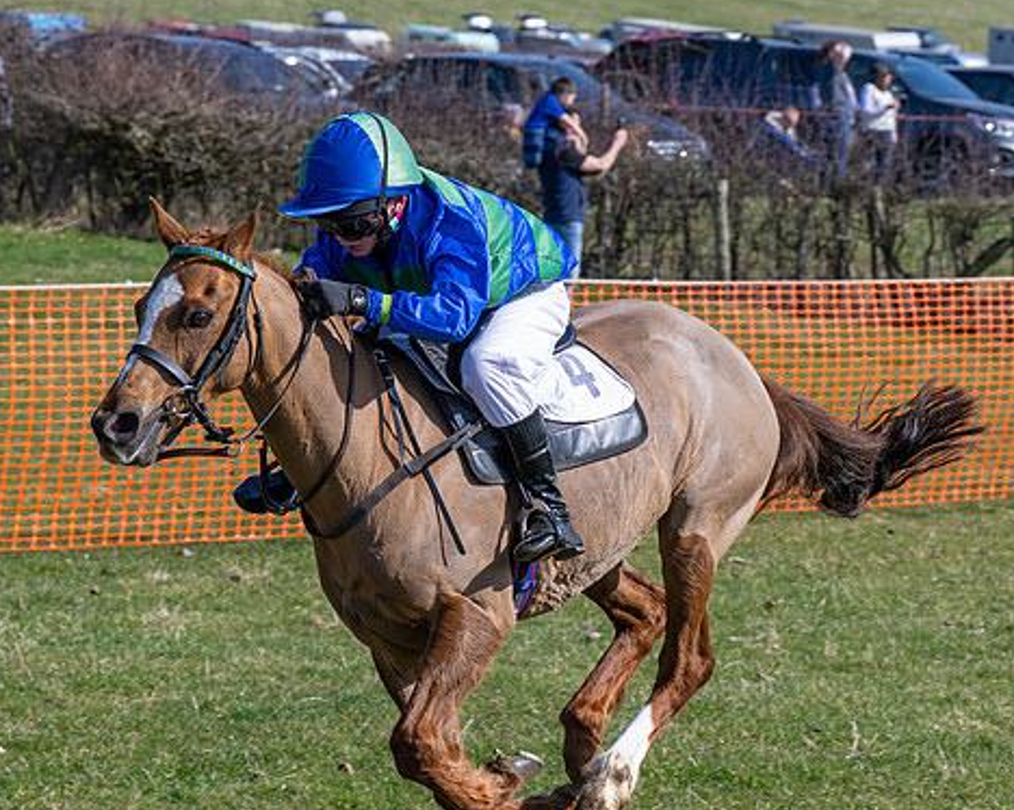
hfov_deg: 10.3
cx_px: 452
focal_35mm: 187
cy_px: 380
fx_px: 5610
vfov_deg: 8.3
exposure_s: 1/1250
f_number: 5
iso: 200
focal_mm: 70
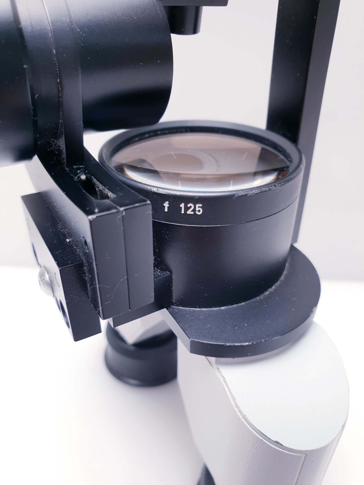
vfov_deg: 67.3
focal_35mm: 26
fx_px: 365
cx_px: 182
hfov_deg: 53.1
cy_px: 242
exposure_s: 1/50
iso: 64
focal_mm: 4.3
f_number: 2.4
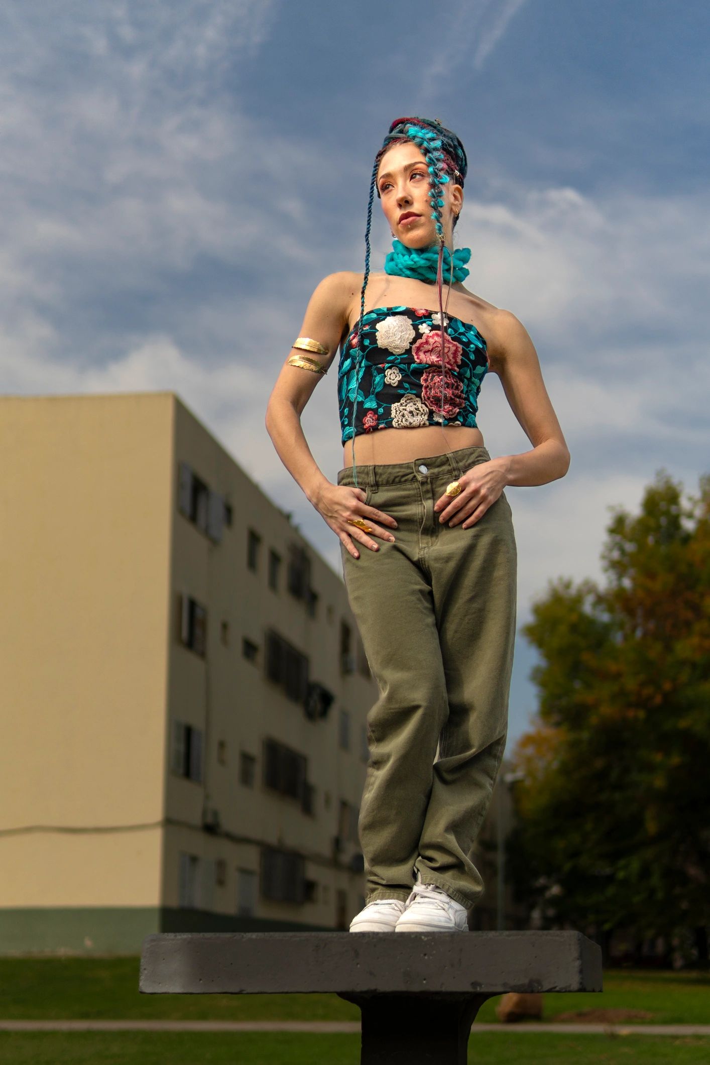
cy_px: 532
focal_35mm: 45
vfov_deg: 43.6
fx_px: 1331
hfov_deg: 29.9
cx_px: 355
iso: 100
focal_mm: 30
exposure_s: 1/2000
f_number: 1.4
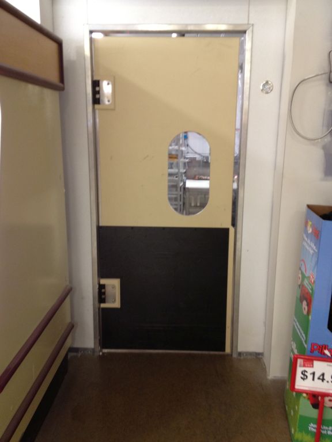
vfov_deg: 52.6
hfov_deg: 40.7
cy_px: 221
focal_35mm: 35
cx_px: 166
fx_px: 448
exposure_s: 1/20
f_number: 2.4
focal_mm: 4.28
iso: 160
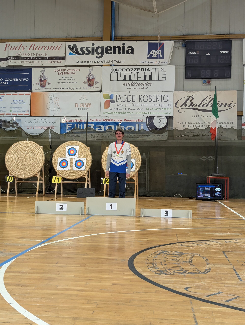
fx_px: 452
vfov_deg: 39.6
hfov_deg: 30.3
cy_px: 162
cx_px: 122
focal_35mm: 48
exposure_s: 1/33.3
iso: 83
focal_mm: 6.81
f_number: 1.85
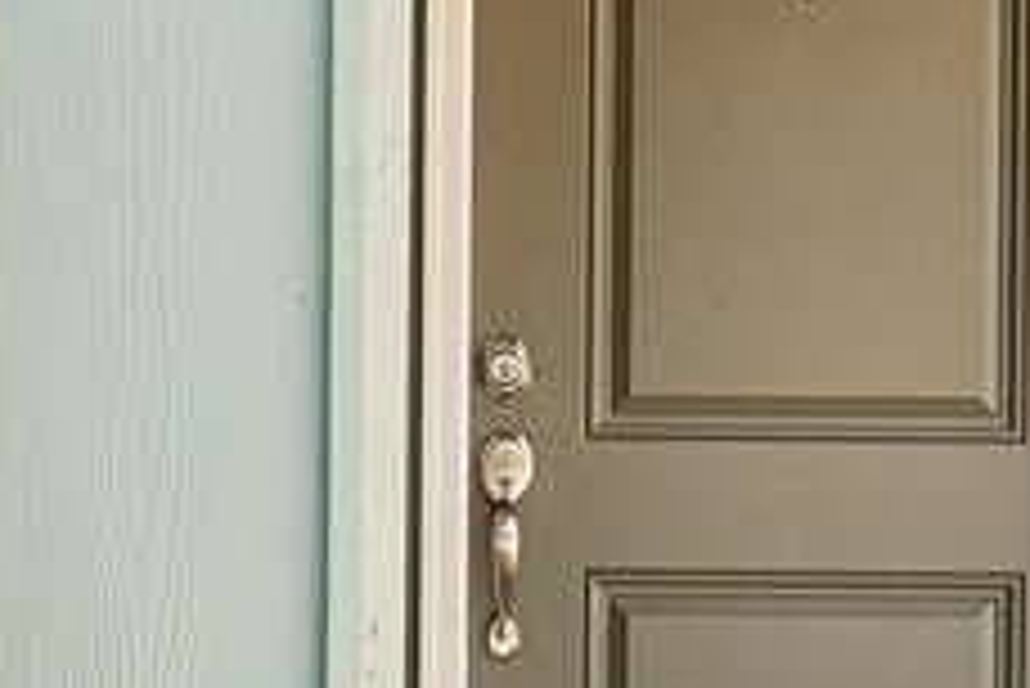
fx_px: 6470
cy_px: 364
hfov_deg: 9.1
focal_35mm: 226
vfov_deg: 6.1
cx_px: 351
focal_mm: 32
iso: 200
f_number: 8
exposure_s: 1/350
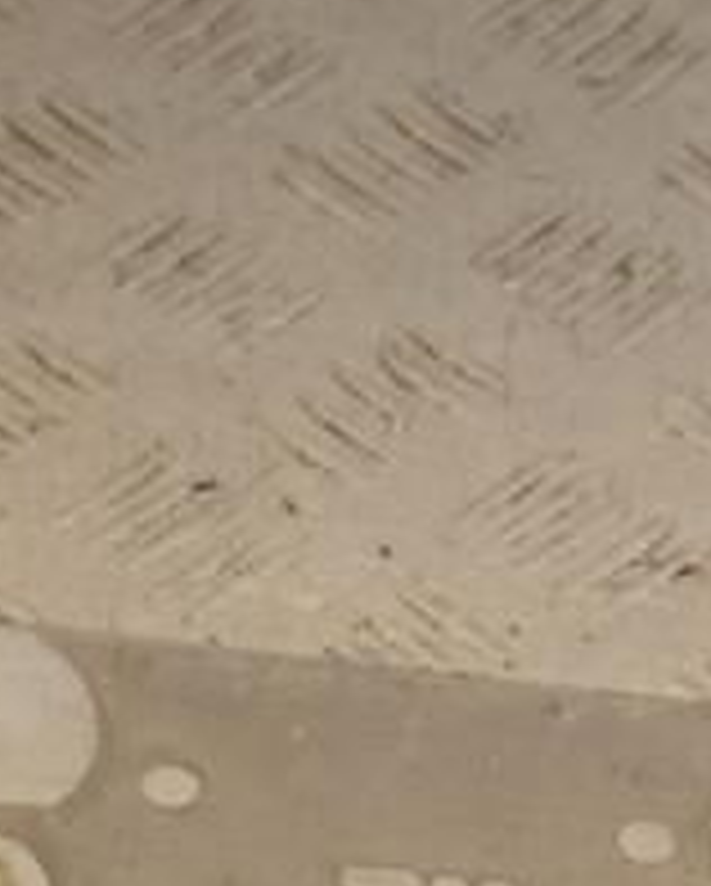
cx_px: 594
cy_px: 828
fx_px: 5620
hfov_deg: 7.2
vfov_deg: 9.0
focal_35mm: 214
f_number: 7.1
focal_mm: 50
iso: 800
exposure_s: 1/200
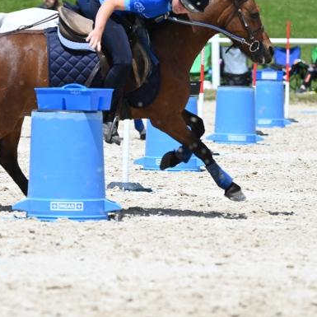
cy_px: 99
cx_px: 139
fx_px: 3201
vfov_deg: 5.7
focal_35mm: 309
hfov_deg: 5.7
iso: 220
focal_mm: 175
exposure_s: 1/1250
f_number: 5.6
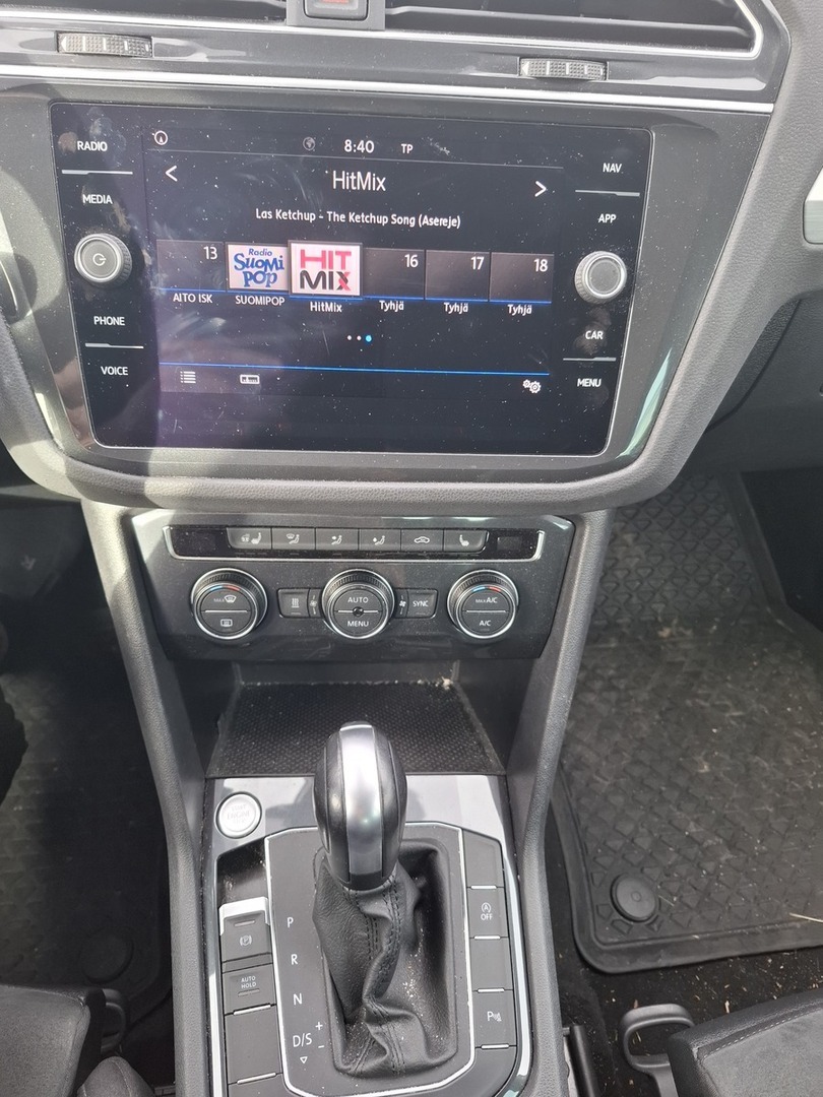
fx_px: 729
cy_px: 548
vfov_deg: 73.9
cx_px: 412
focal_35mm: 23
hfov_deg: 58.9
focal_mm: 5.54
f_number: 1.8
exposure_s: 1/100
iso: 160
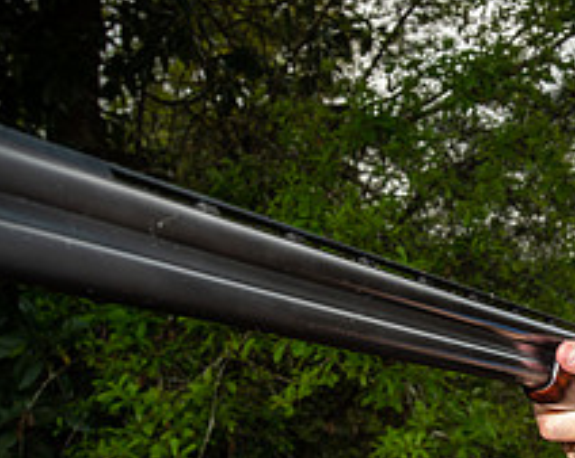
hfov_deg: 25.1
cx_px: 583
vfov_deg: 21.1
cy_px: 317
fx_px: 1224
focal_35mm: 72
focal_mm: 28
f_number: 8
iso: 125
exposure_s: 1/250
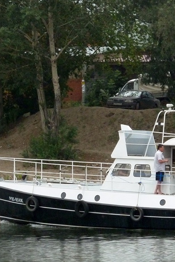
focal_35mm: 363
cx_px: 145
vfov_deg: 5.7
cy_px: 138
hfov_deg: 3.8
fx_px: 2645
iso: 500
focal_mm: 34.4
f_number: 4.6
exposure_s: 1/320
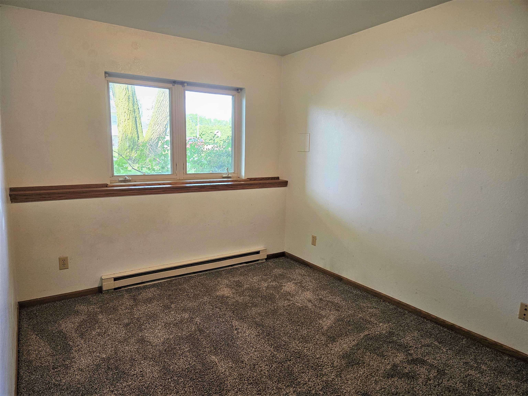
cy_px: 198
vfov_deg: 58.9
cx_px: 264
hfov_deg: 73.9
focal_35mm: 23
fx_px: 351
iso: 320
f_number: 1.8
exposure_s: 1/120
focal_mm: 5.4
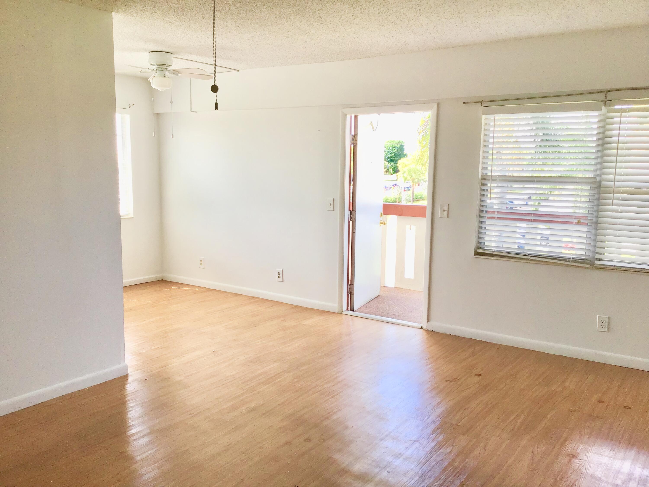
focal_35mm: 31
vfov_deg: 45.4
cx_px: 324
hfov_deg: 58.4
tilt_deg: -7.7
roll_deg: -0.1
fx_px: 581
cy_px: 244
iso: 25
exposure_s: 1/120
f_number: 2.4
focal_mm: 3.3
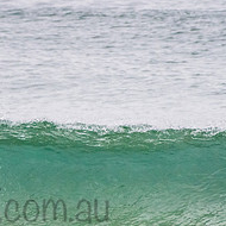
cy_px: 189
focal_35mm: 1588
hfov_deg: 1.1
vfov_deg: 1.1
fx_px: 11730
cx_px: -73
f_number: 5.6
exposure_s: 1/1000
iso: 1000
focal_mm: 500
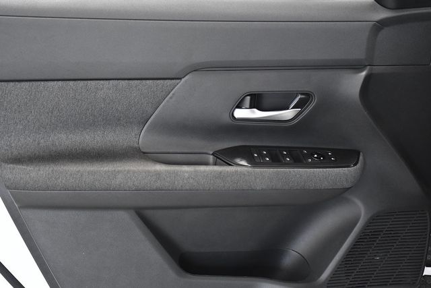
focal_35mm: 57
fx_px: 683
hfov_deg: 35.0
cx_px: 216
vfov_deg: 23.8
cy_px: 144
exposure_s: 1/320
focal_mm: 38
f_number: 4.5
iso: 2500
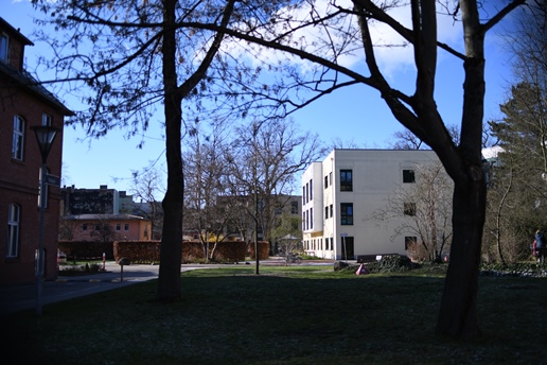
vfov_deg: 37.9
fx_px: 532
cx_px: 274
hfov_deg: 54.4
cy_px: 182
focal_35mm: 35
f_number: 1.8
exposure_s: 1/3200
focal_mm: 35
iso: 100
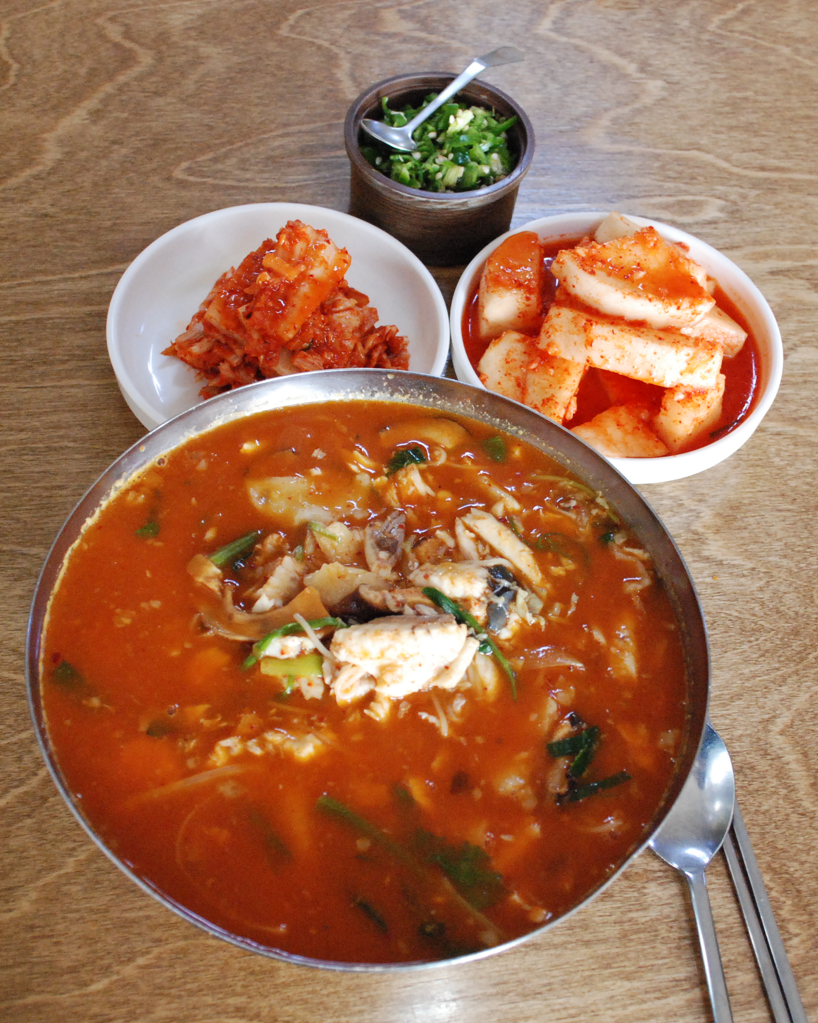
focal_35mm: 46
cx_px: 413
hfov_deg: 32.7
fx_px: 1392
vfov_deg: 40.3
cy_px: 497
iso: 1600
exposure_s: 1/160
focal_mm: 20
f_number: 6.3
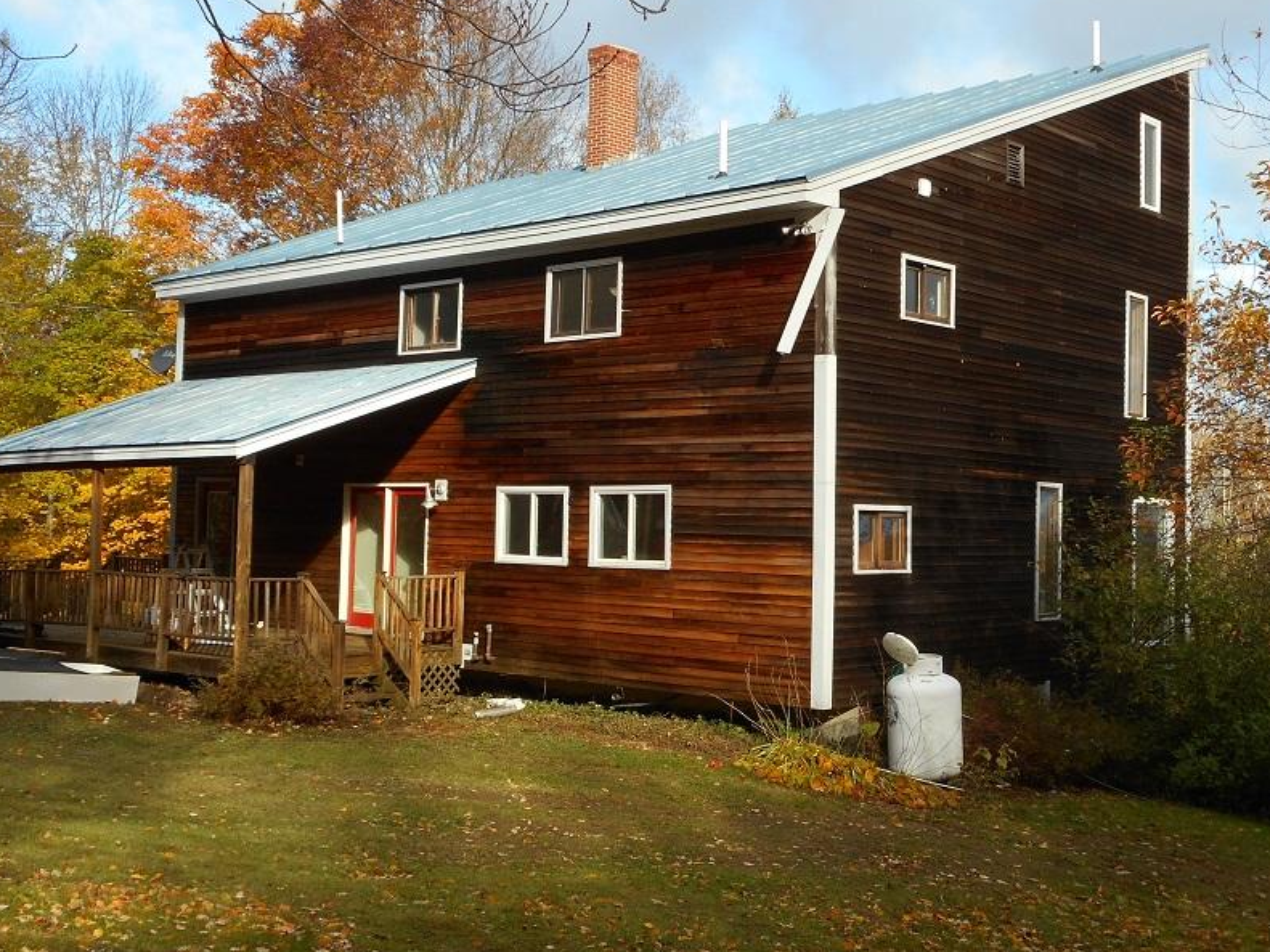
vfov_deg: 32.8
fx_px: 1614
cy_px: 416
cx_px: 678
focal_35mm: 44
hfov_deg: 42.9
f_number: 4.2
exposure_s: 1/250
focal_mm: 6
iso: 80
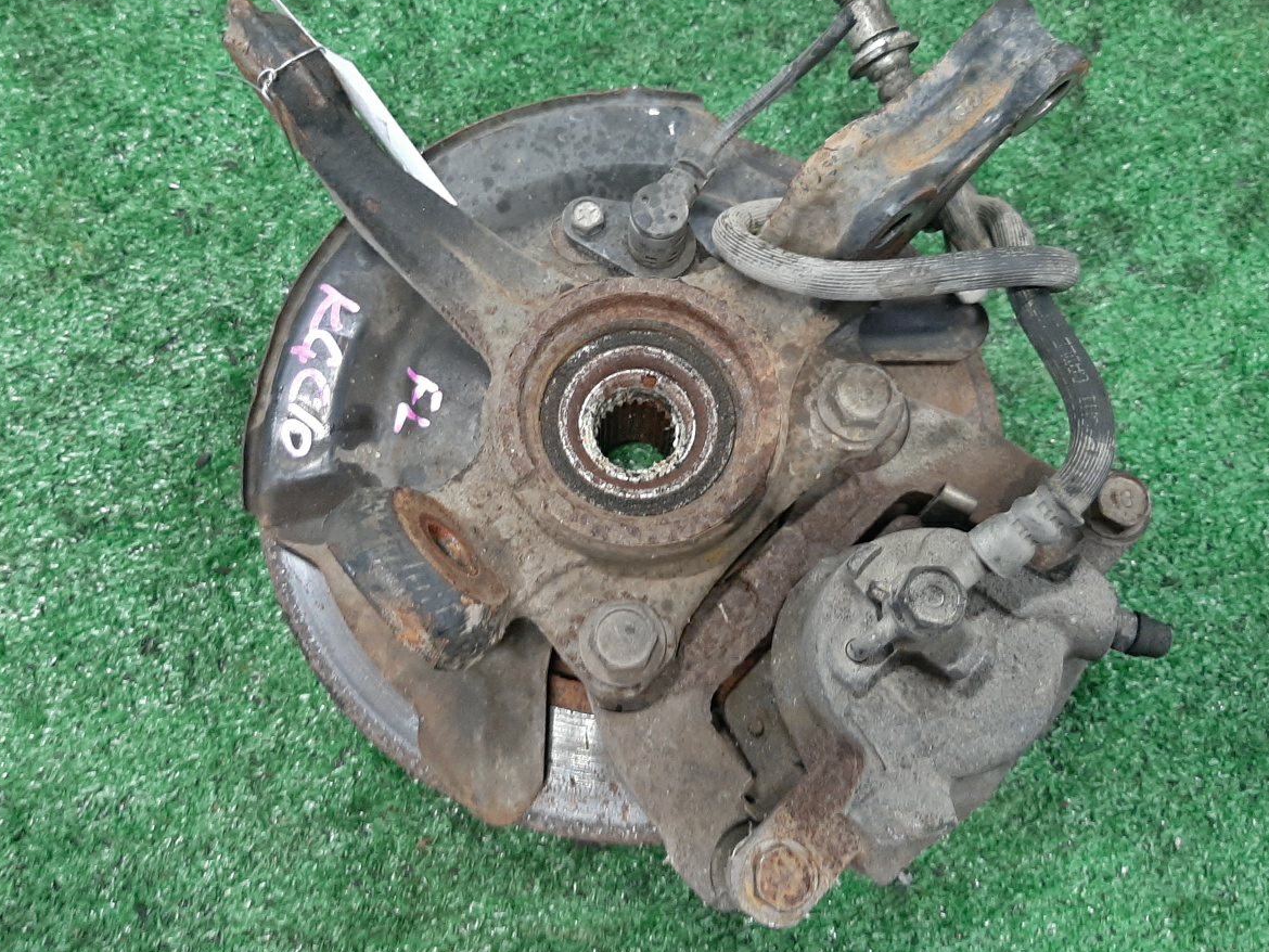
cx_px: 617
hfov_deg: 56.8
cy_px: 430
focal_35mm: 32
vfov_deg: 44.1
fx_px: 1173
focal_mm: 3.93
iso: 190
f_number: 1.7
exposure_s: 1/25
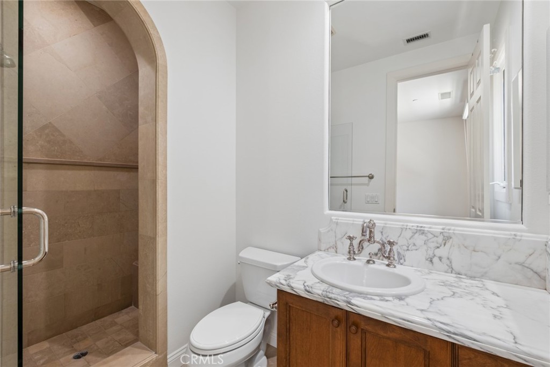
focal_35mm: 15
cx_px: 275
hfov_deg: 100.4
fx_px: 229
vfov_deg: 77.3
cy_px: 184
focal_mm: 10
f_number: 9
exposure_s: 1/4
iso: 125
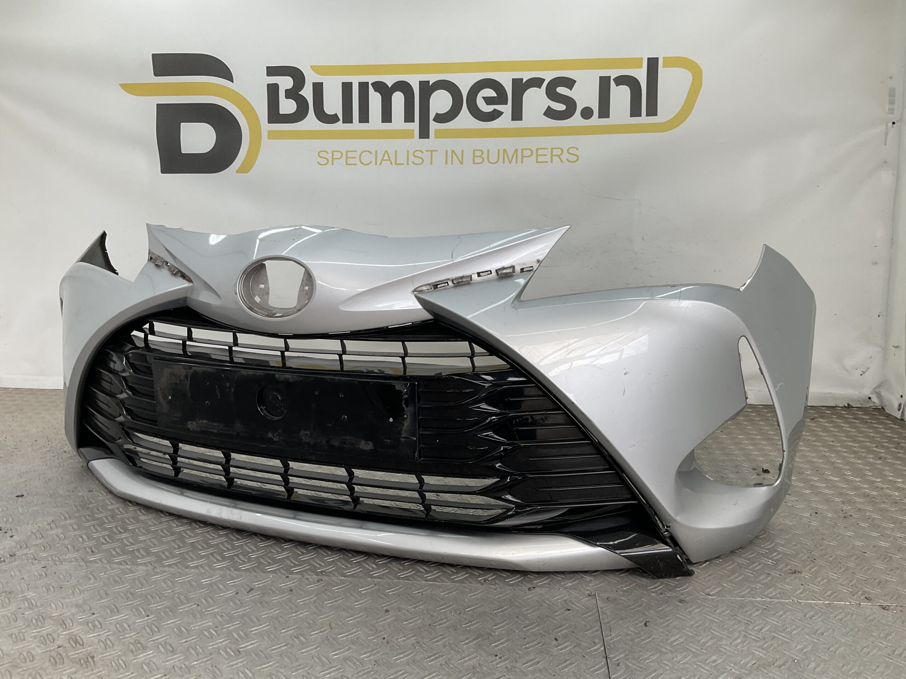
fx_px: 759
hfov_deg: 61.7
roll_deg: -1.2
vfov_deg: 48.2
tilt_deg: -10.8
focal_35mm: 29
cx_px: 453
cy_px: 340
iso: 16
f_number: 1.8
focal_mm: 3
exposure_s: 1/156
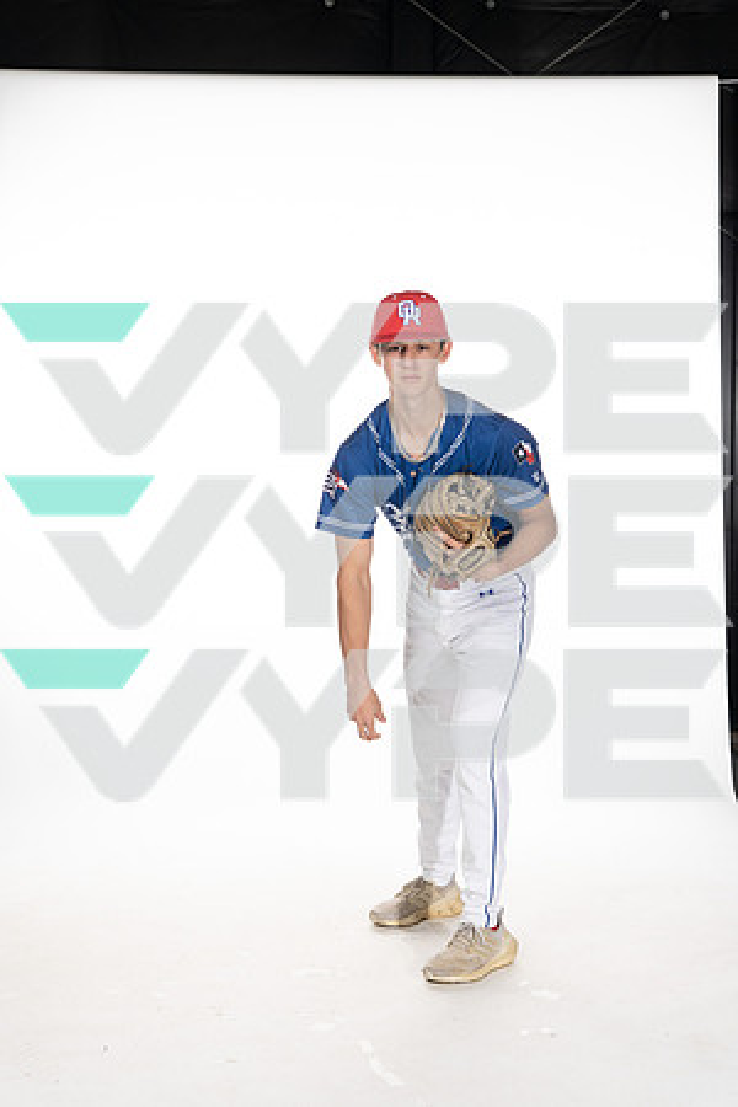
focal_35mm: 50
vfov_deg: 39.6
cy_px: 554
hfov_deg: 27.0
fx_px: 1537
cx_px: 369
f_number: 6.3
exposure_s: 1/250
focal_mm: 50
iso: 400
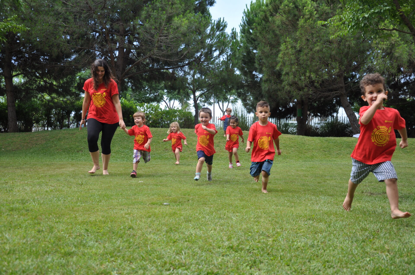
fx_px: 414
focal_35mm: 36
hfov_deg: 53.2
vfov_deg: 36.8
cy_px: 138
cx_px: 208
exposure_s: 1/400
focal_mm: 24
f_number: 3.8
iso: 200
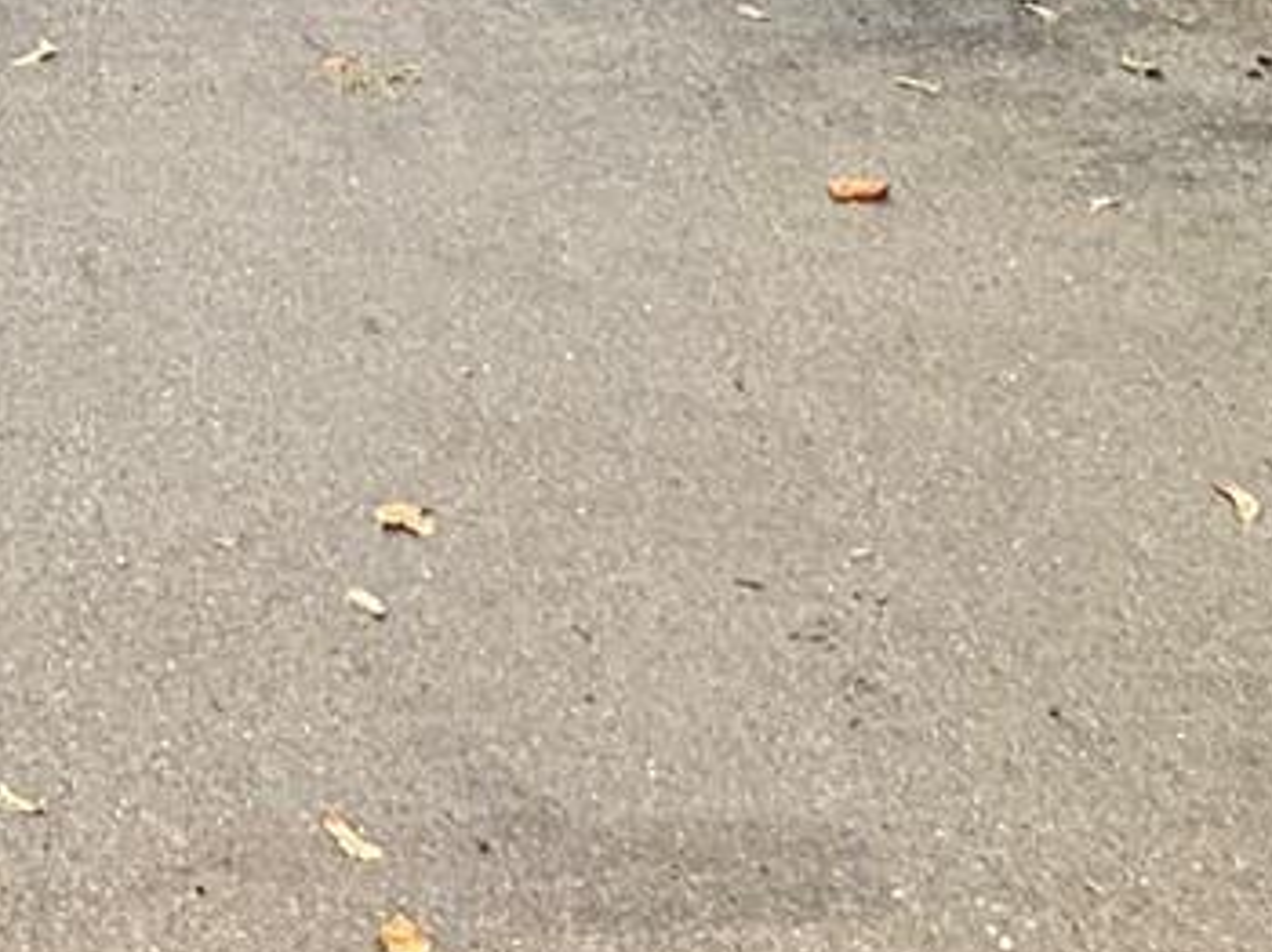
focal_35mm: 82
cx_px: -567
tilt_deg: -3.6
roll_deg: +1.6
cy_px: -1090
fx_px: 3011
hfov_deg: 20.8
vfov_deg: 14.2
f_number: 2.2
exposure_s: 1/425
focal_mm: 2.22
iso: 40
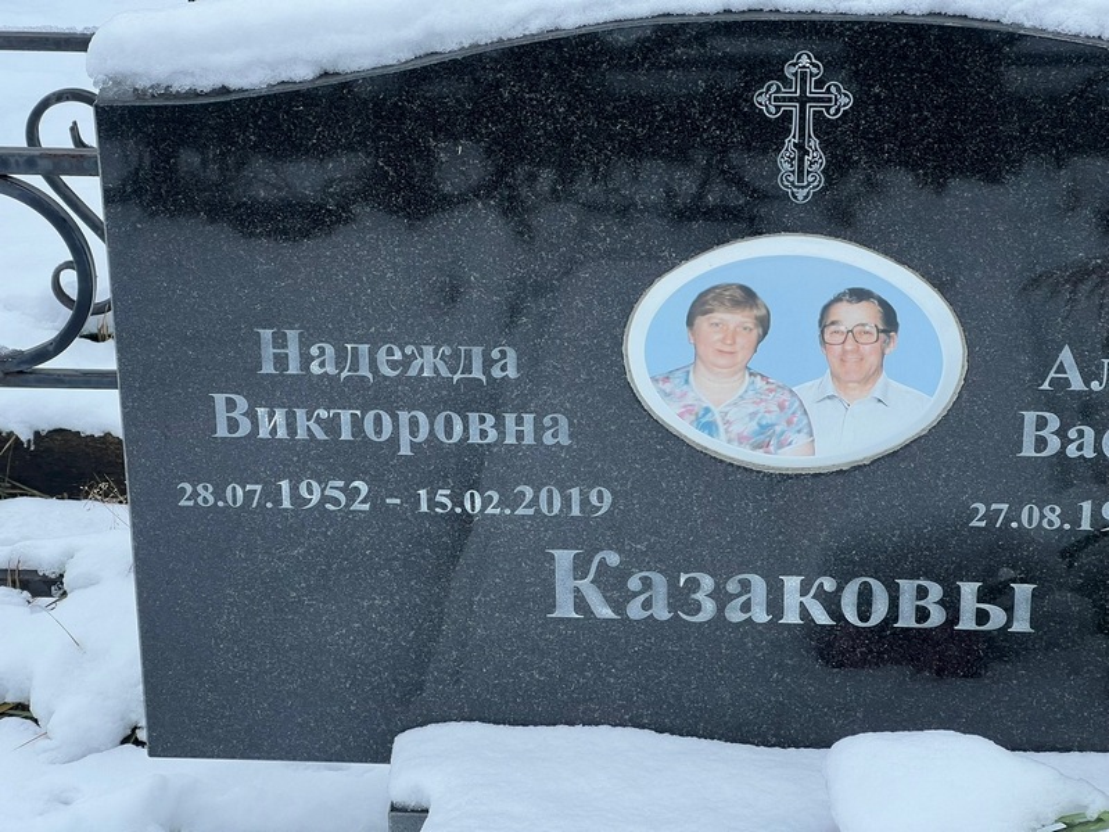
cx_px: 554
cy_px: 416
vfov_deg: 19.1
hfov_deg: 25.3
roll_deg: -0.8
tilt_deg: -23.5
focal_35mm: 77
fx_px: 2467
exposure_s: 1/101
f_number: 2.8
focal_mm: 9
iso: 32
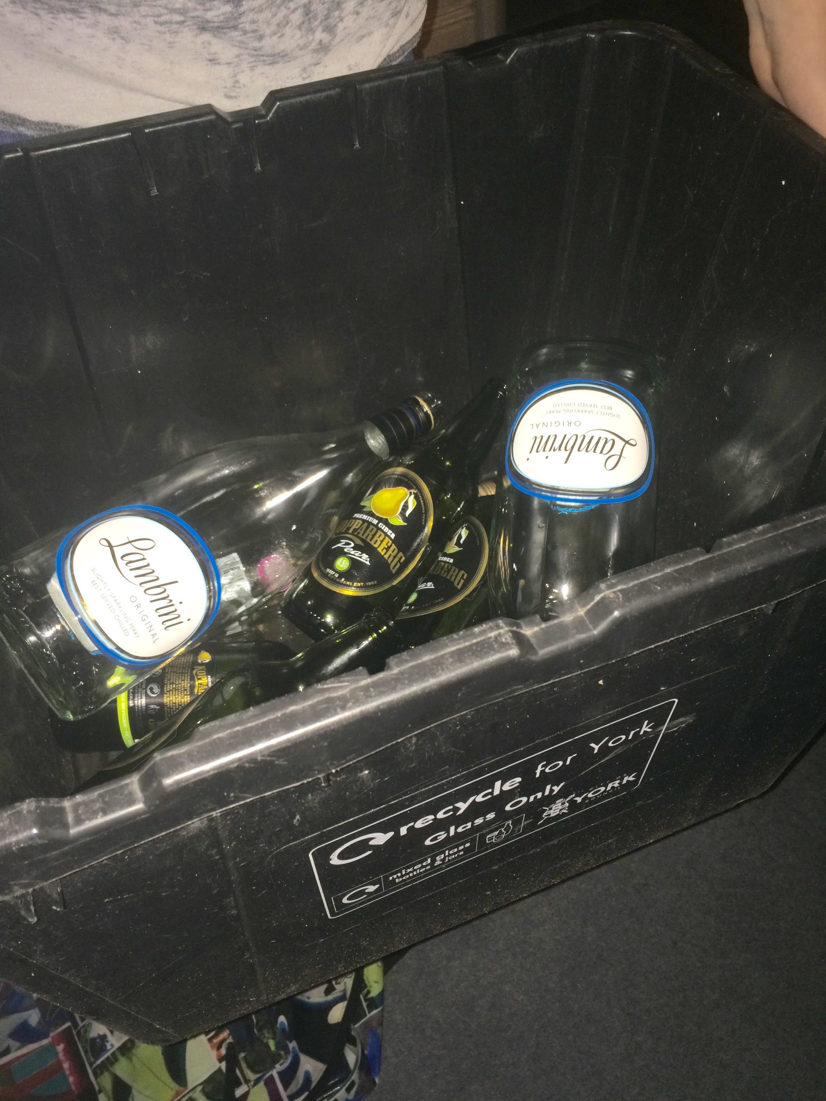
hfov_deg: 48.2
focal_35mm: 29
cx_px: 413
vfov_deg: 61.7
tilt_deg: -44.0
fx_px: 923
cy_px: 550
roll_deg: +6.9
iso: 64
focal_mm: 4.15
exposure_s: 1/16
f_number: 2.2
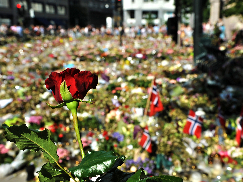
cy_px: 91
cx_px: 131
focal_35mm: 50
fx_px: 351
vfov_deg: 29.1
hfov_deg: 38.2
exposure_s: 1/400
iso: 200
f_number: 10
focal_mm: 46
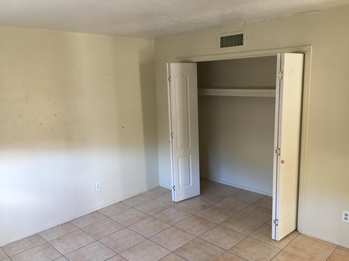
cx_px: 174
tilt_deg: -8.3
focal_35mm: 29
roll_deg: +1.4
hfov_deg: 61.7
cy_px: 130
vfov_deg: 48.2
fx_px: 292
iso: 50
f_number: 2.2
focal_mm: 4.15
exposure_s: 1/15
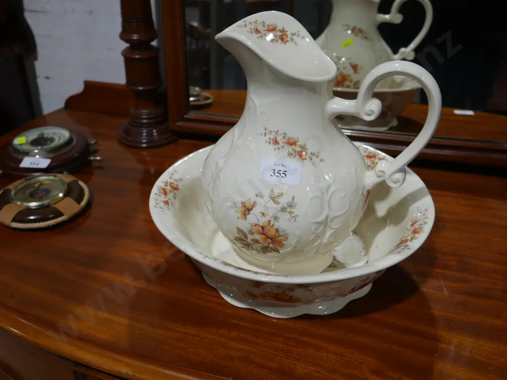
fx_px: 527
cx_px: 254
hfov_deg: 51.4
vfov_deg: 39.7
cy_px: 190
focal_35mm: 36
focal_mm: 18
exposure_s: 1/80
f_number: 4
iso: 200
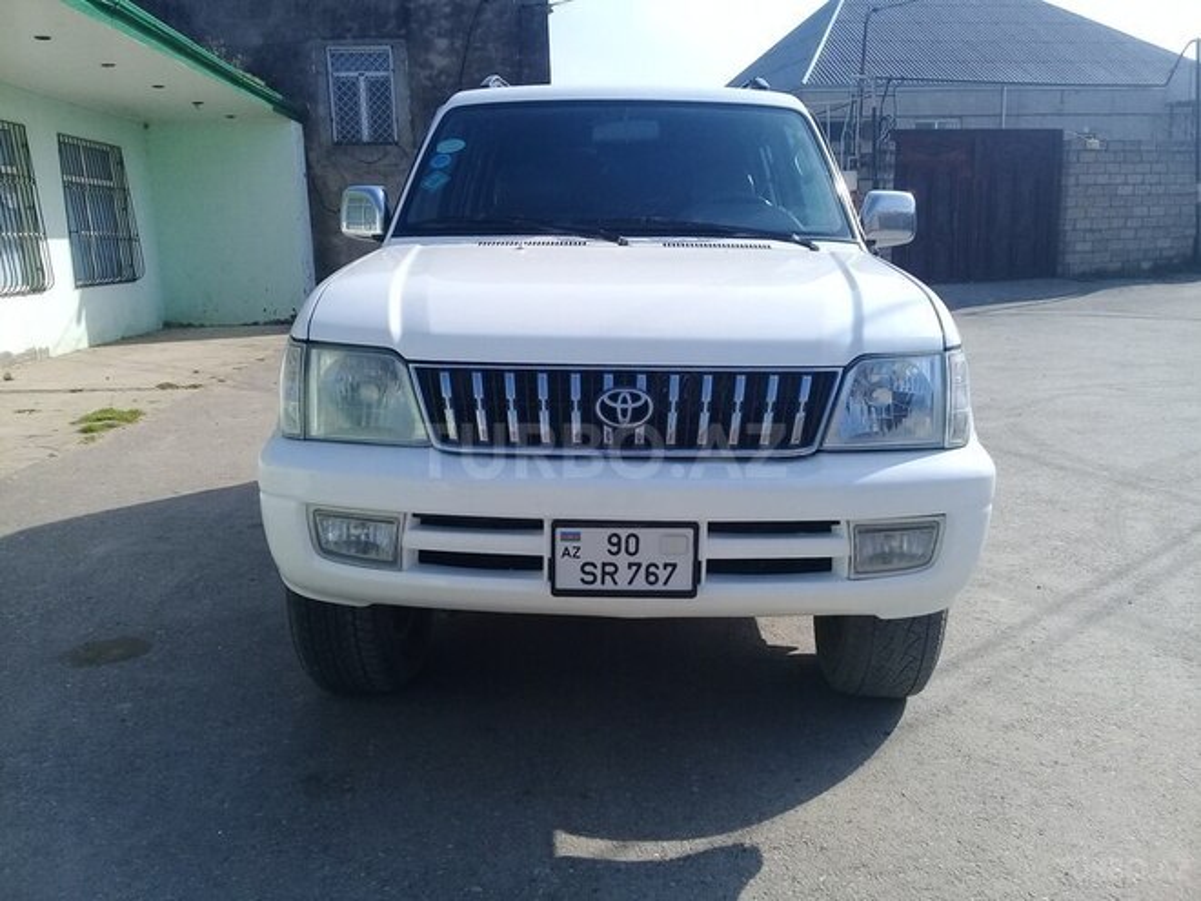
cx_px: 600
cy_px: 450
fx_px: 1076
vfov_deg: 45.4
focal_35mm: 31
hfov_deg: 58.4
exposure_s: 1/1302
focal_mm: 3.3
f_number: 2.2
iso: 50
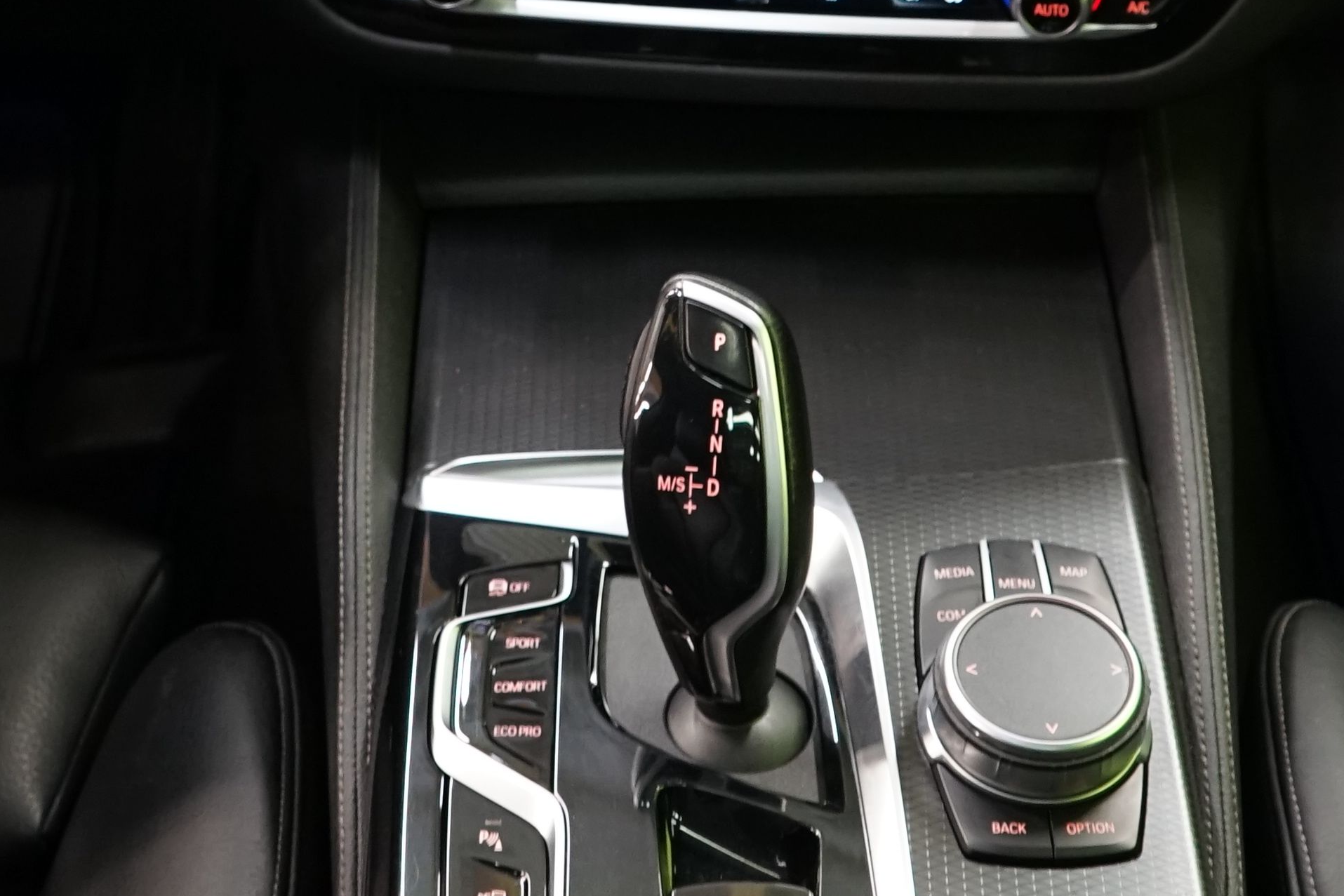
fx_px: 3509
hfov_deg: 21.7
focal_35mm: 94
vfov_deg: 14.3
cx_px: 688
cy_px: 8
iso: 1250
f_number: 4
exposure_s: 1/20
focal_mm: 30
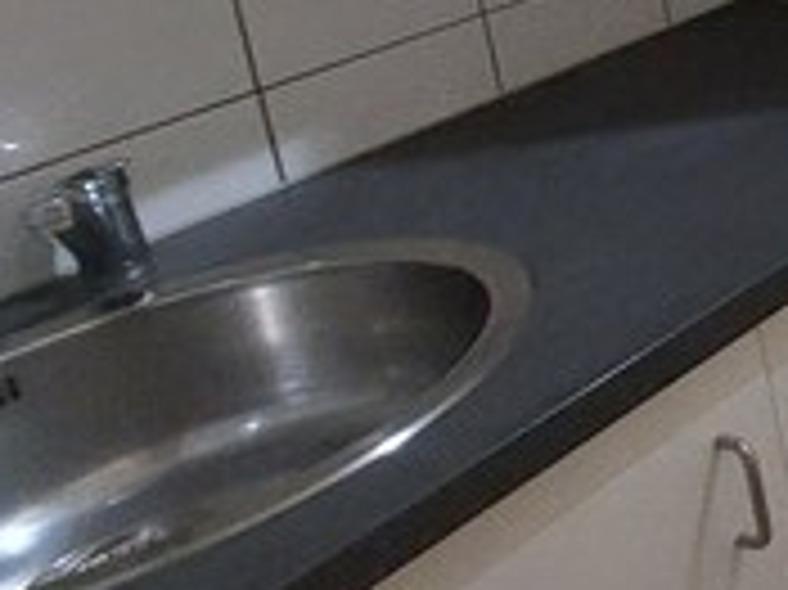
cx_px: 1583
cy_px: -200
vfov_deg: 23.8
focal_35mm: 53
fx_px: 1206
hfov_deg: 19.3
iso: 320
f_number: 2.2
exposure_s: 1/33
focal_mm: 1.74
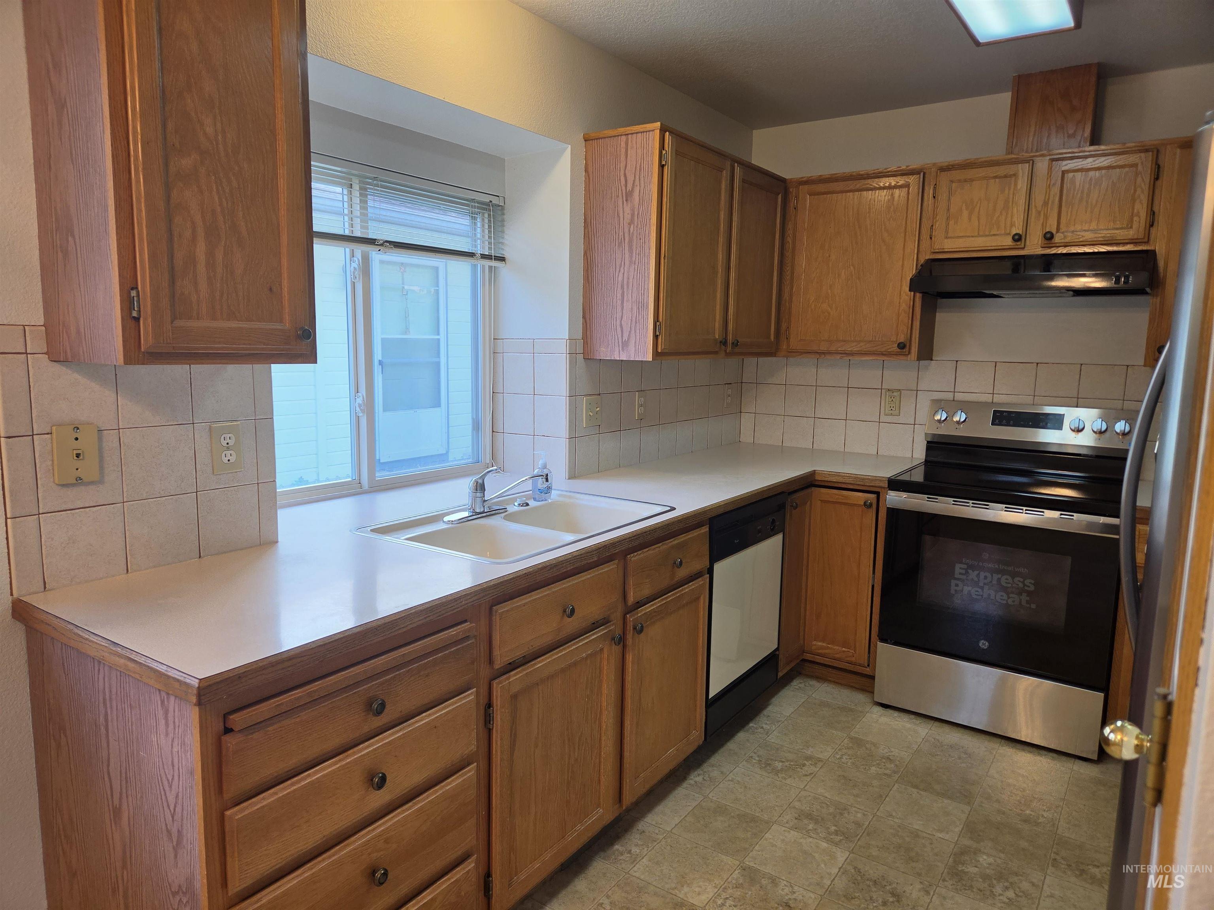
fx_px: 807
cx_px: 607
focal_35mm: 23
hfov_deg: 73.9
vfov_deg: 58.9
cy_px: 455
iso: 80
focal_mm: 5.4
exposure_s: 1/120
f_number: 1.8
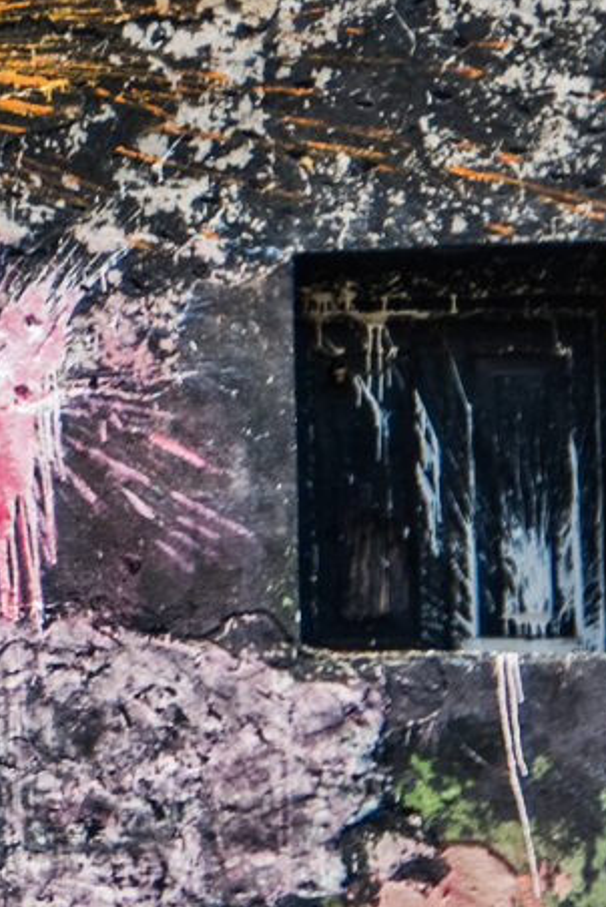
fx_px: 11218
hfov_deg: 3.0
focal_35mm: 445
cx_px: -1226
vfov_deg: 4.6
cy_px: 180
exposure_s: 1/125
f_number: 6.7
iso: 100
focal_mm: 70
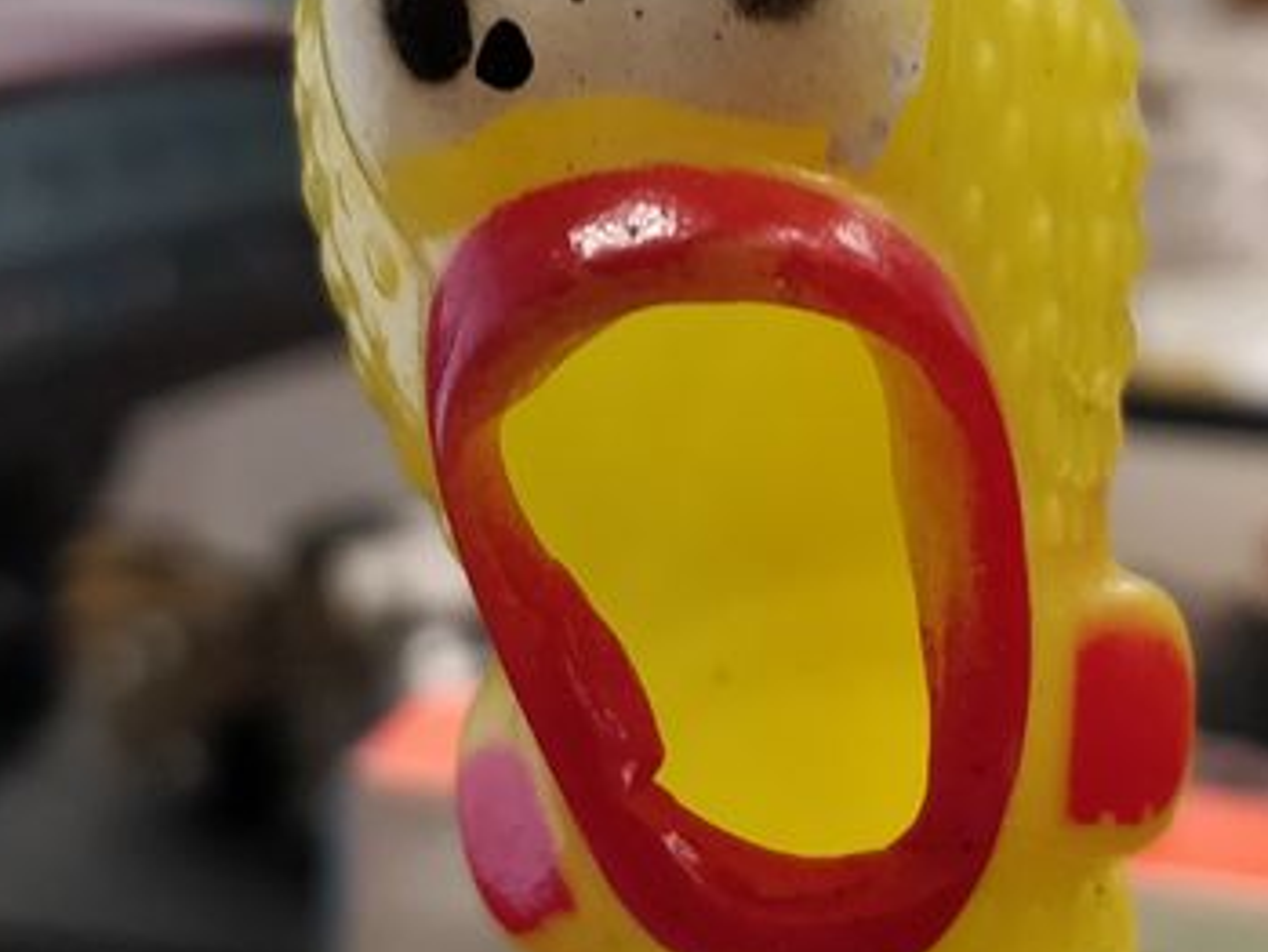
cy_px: 389
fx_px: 3225
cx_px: 767
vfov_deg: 16.8
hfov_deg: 22.2
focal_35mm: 88
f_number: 1.7
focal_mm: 4.1
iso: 500
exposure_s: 1/50
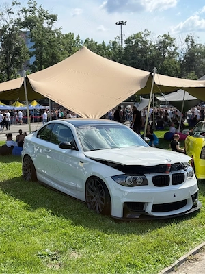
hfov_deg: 30.3
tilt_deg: -3.6
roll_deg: +1.6
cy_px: 137
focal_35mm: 48
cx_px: 102
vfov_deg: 39.7
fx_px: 379
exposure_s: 1/2976
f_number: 1.78
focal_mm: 6.76
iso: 100
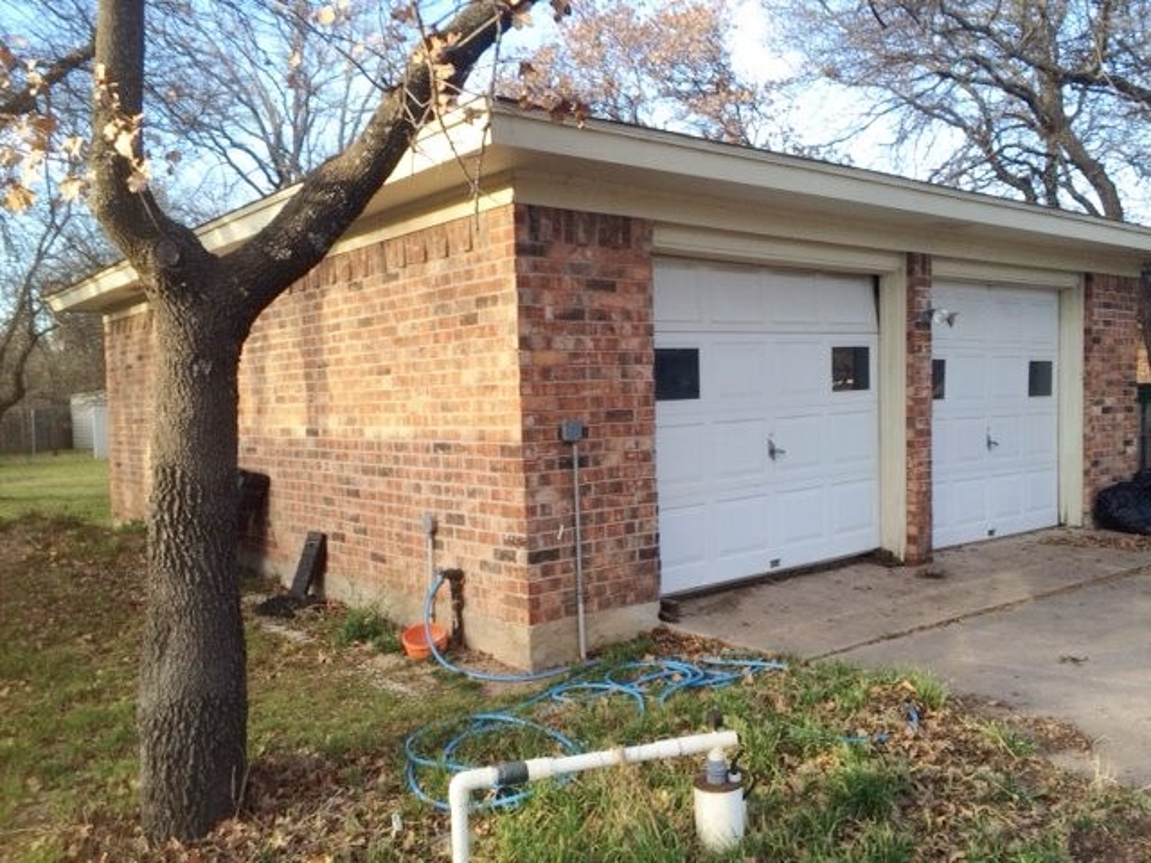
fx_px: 964
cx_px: 576
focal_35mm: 29
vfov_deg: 48.2
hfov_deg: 61.7
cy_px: 432
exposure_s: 1/127
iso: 32
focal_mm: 4.15
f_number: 2.2
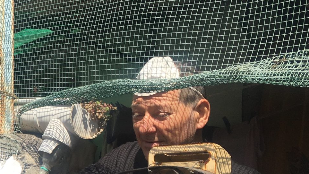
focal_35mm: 84
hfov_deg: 23.1
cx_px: -64
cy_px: 172
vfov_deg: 14.2
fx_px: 688
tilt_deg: +0.5
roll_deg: -1.9
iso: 25
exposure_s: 1/1451
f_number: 2.2
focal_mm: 4.15
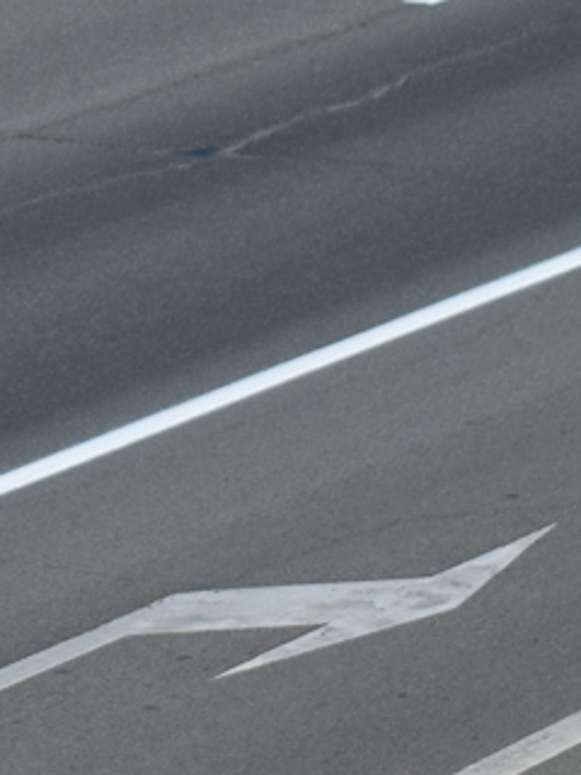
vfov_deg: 6.6
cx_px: -702
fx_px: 6665
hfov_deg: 4.9
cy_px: 550
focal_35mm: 298
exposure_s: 1/1250
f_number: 7.1
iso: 200
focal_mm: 55
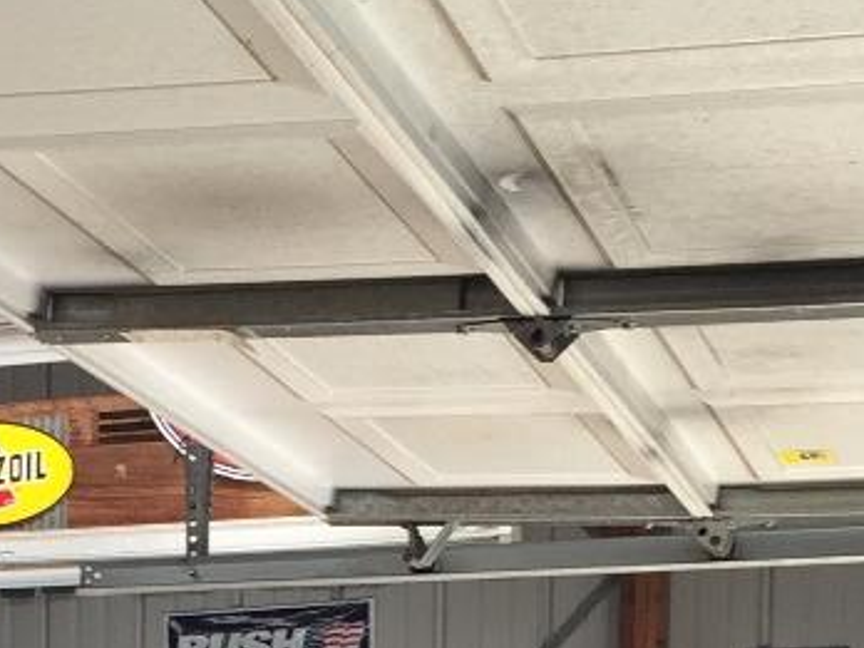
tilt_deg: -5.2
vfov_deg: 11.4
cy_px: 1209
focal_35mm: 120
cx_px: -65
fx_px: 2995
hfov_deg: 16.0
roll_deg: +0.7
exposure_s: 1/120
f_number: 2.2
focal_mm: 4.15
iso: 40
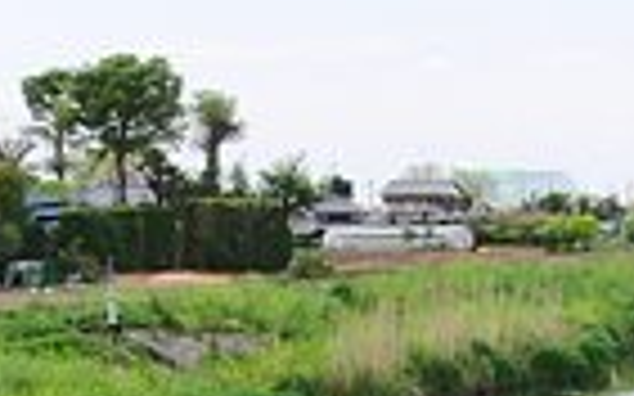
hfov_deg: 14.7
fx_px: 2453
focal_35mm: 142
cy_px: 828
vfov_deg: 8.7
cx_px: 346
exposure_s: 1/125
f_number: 8.5
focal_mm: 6.42
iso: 100
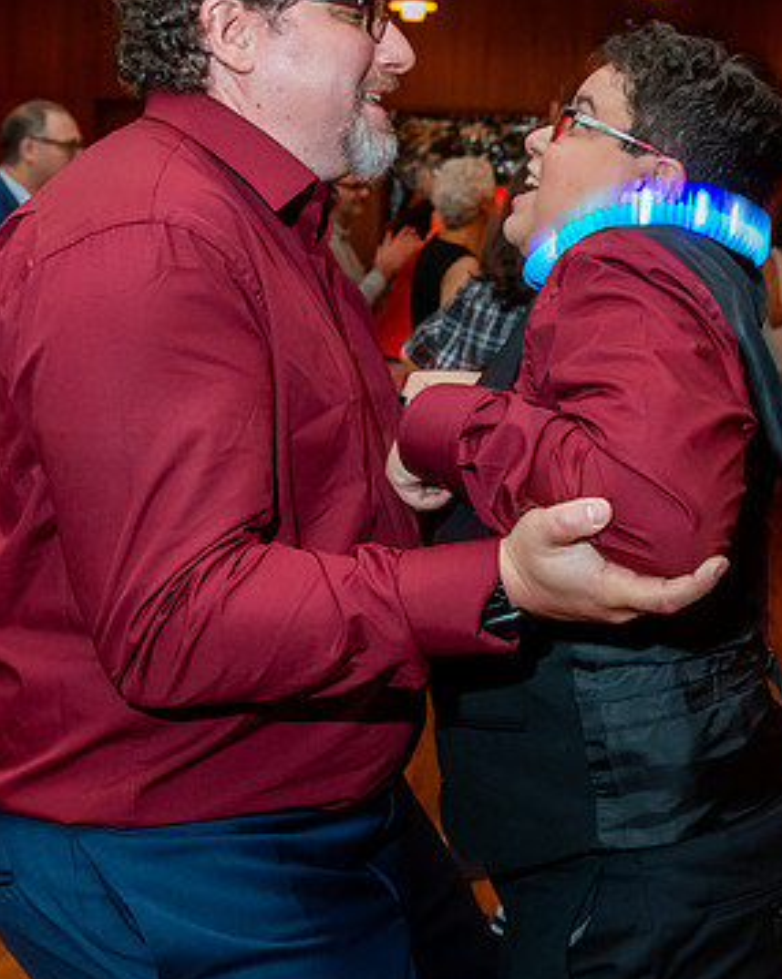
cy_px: 316
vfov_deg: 36.3
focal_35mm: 51
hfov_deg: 29.2
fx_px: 1477
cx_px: 588
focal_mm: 24
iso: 4000
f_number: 4
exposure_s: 1/60
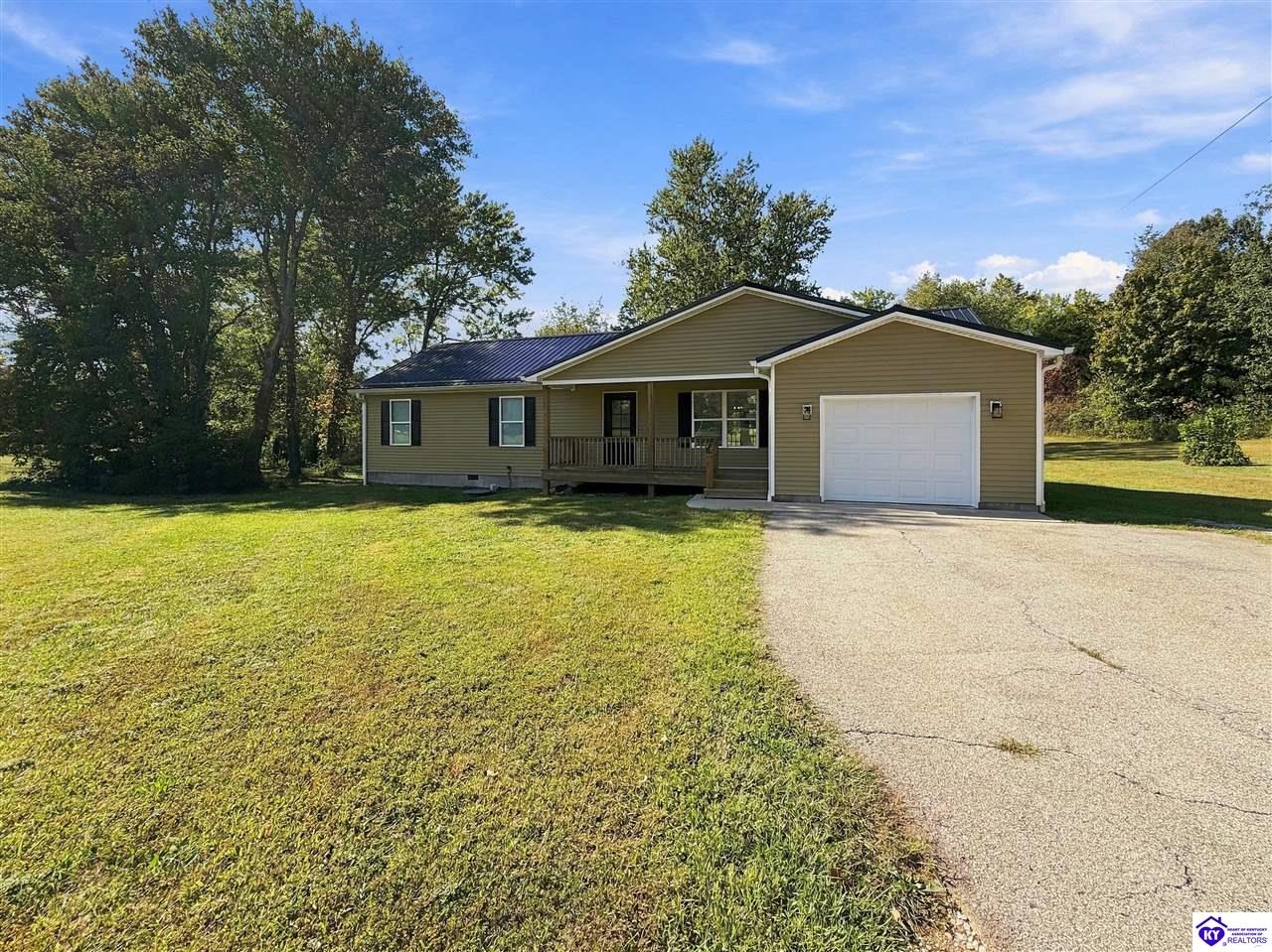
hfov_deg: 102.1
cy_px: 476
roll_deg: +0.7
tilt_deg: -4.5
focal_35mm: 14
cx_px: 636
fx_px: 514
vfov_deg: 85.6
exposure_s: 1/770
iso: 32
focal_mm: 2.2
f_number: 2.2
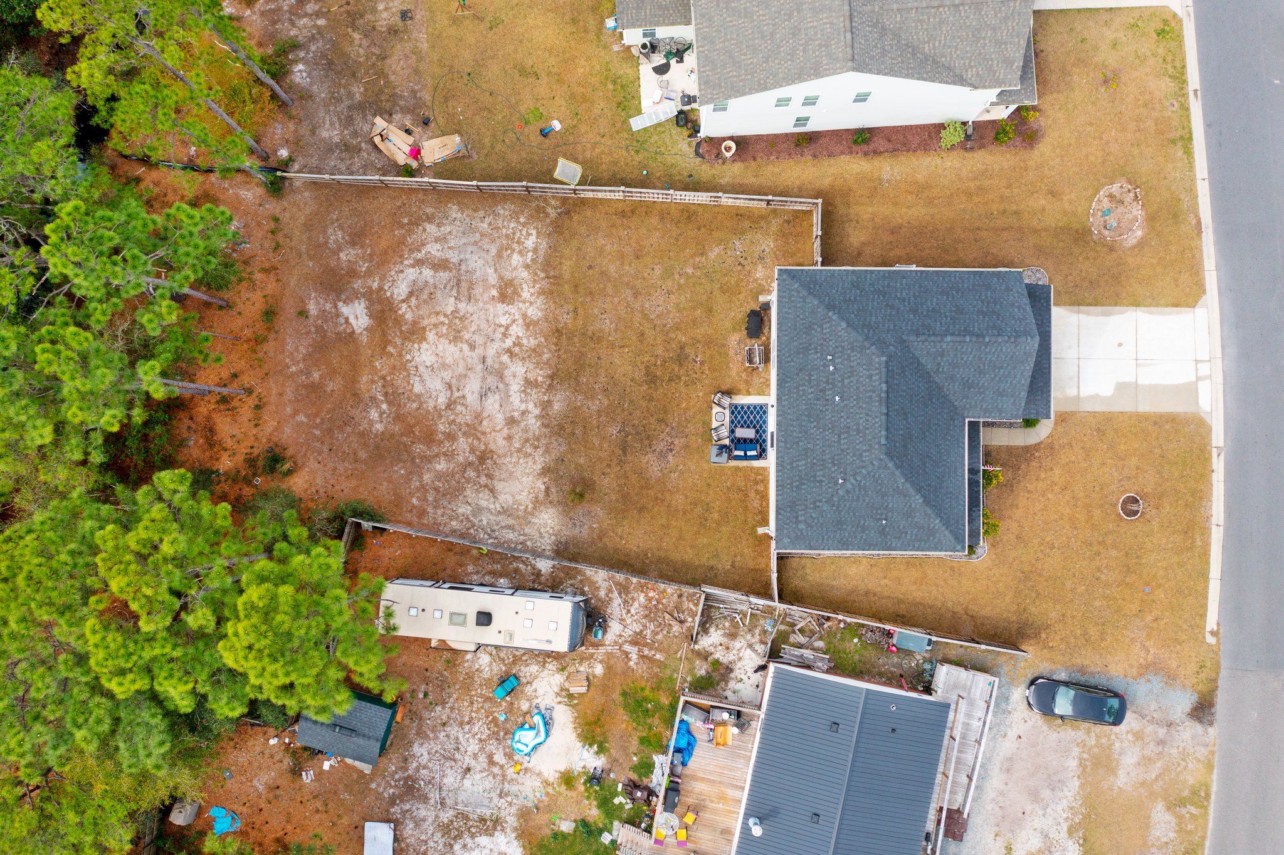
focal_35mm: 28
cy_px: 428
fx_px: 998
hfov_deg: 65.5
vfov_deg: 46.4
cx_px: 642
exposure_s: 1/80
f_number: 4
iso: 100
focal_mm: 10.26
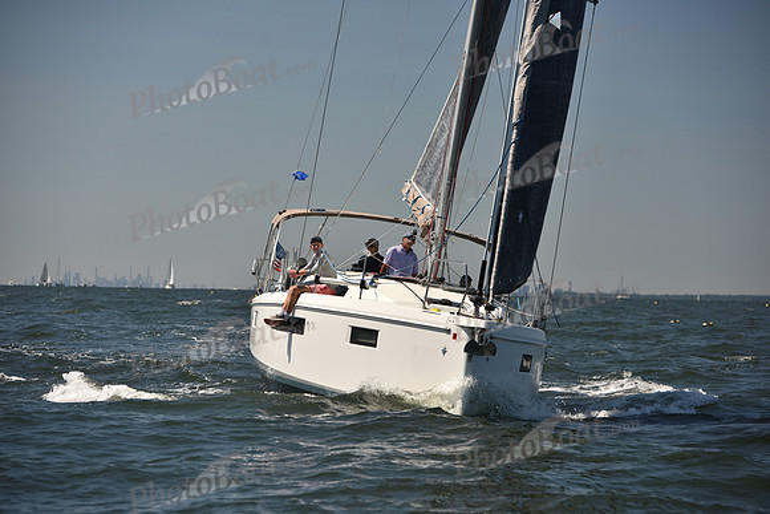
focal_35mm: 135
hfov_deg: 15.2
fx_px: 2888
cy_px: 257
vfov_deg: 10.2
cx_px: 385
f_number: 5
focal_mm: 135
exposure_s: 1/1250
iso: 250
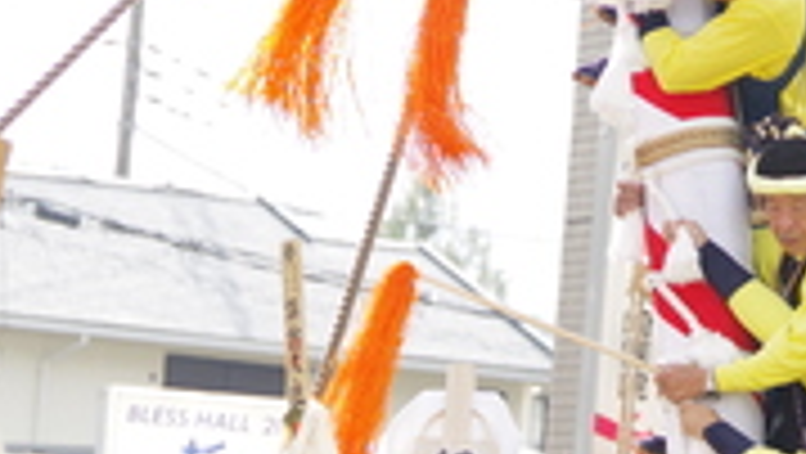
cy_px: 681
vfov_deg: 2.2
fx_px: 11999
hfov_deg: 3.8
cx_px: 788
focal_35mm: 561
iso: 100
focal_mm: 100
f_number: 5.6
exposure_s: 1/200
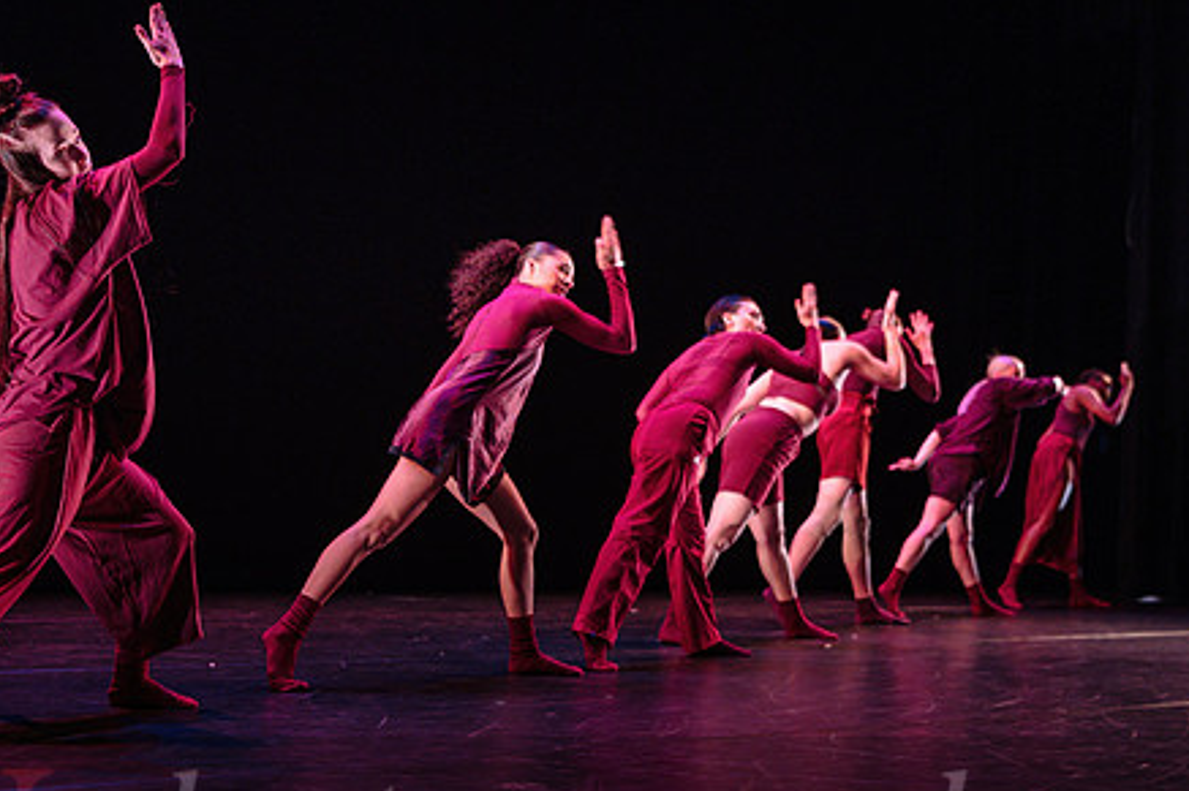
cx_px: 536
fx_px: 1651
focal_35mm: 50
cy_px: 504
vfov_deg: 26.9
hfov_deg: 39.6
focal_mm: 32
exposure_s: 1/200
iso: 2000
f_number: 2.8
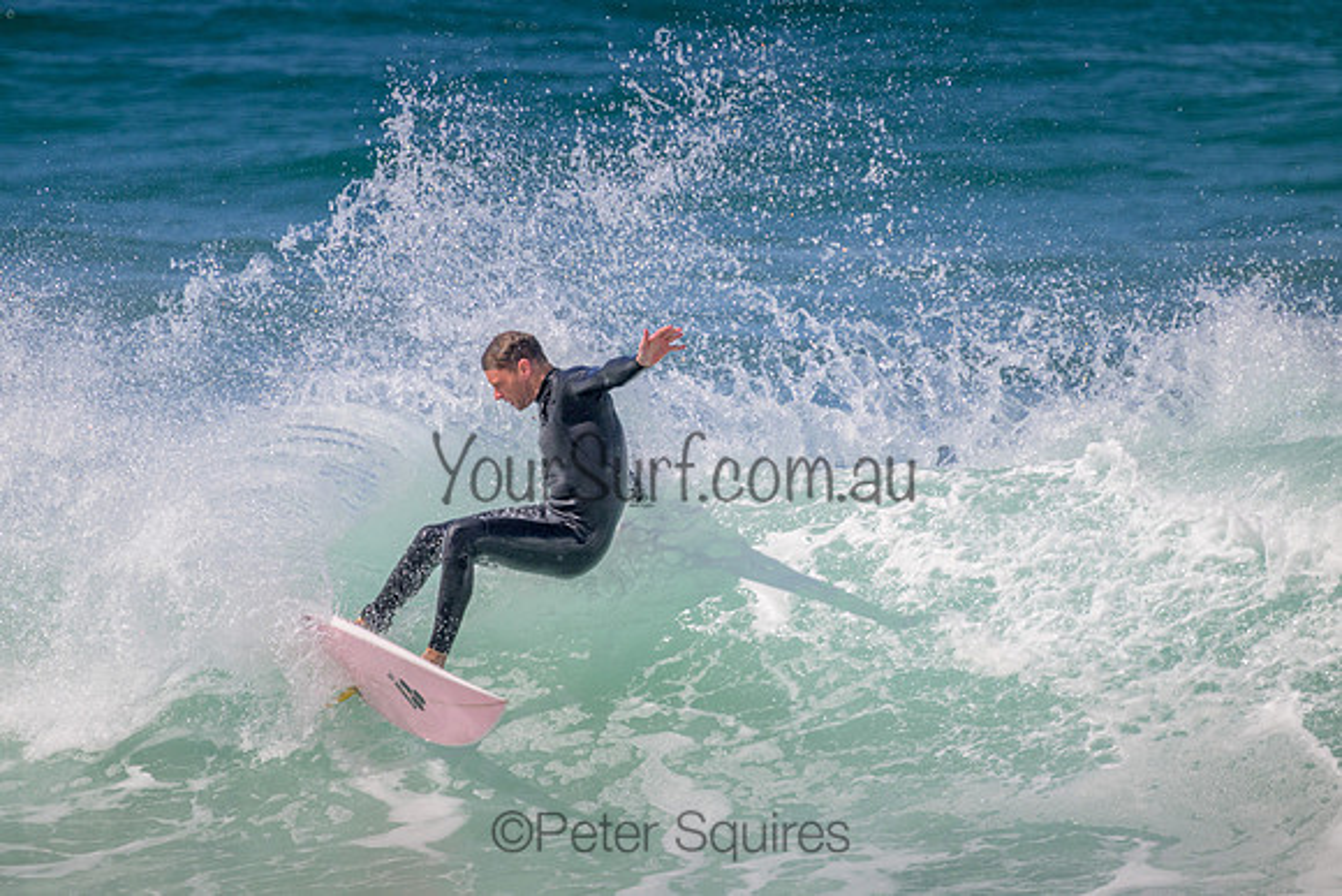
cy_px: 448
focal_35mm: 800
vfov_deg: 1.7
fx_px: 29828
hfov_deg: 2.6
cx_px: 671
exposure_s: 1/2000
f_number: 11
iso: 720
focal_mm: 800
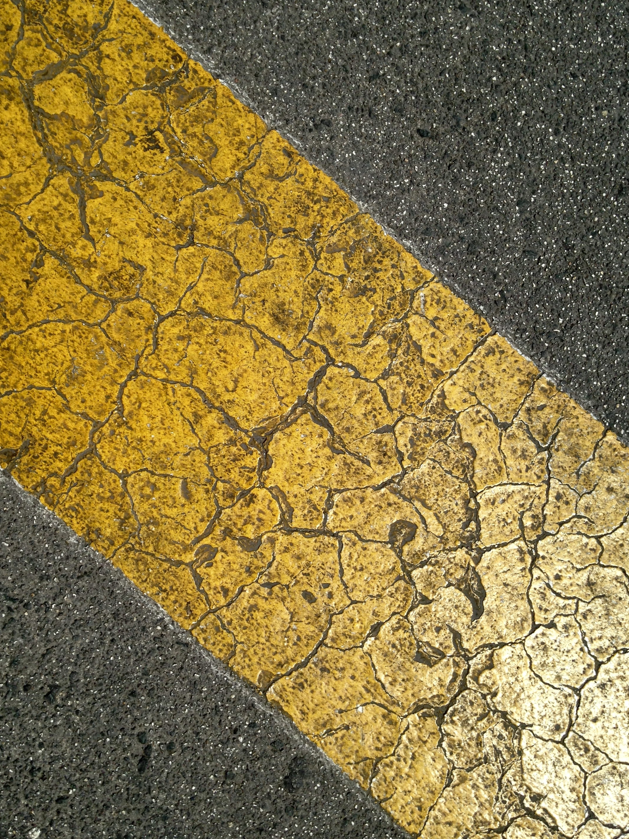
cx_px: 290
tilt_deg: -88.8
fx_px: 921
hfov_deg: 37.7
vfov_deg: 49.0
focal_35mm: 38
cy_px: 408
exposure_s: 1/1550
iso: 50
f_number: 2.4
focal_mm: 4.12
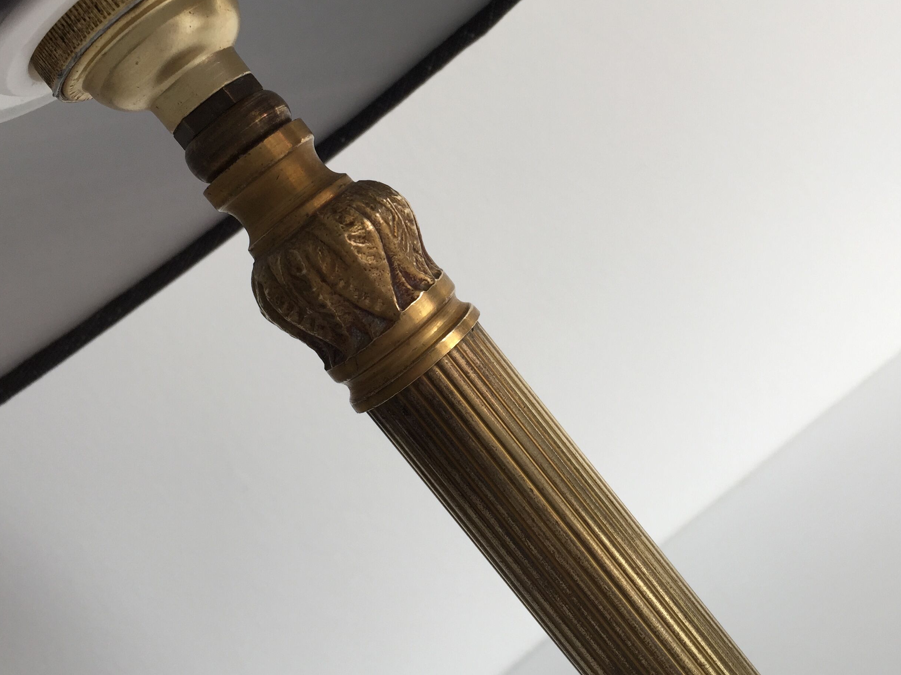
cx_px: 448
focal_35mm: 39
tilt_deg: -6.1
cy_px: 244
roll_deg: +40.0
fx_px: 1015
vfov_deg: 36.6
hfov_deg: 47.9
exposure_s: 1/100
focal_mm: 4.15
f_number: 2.2
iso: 40
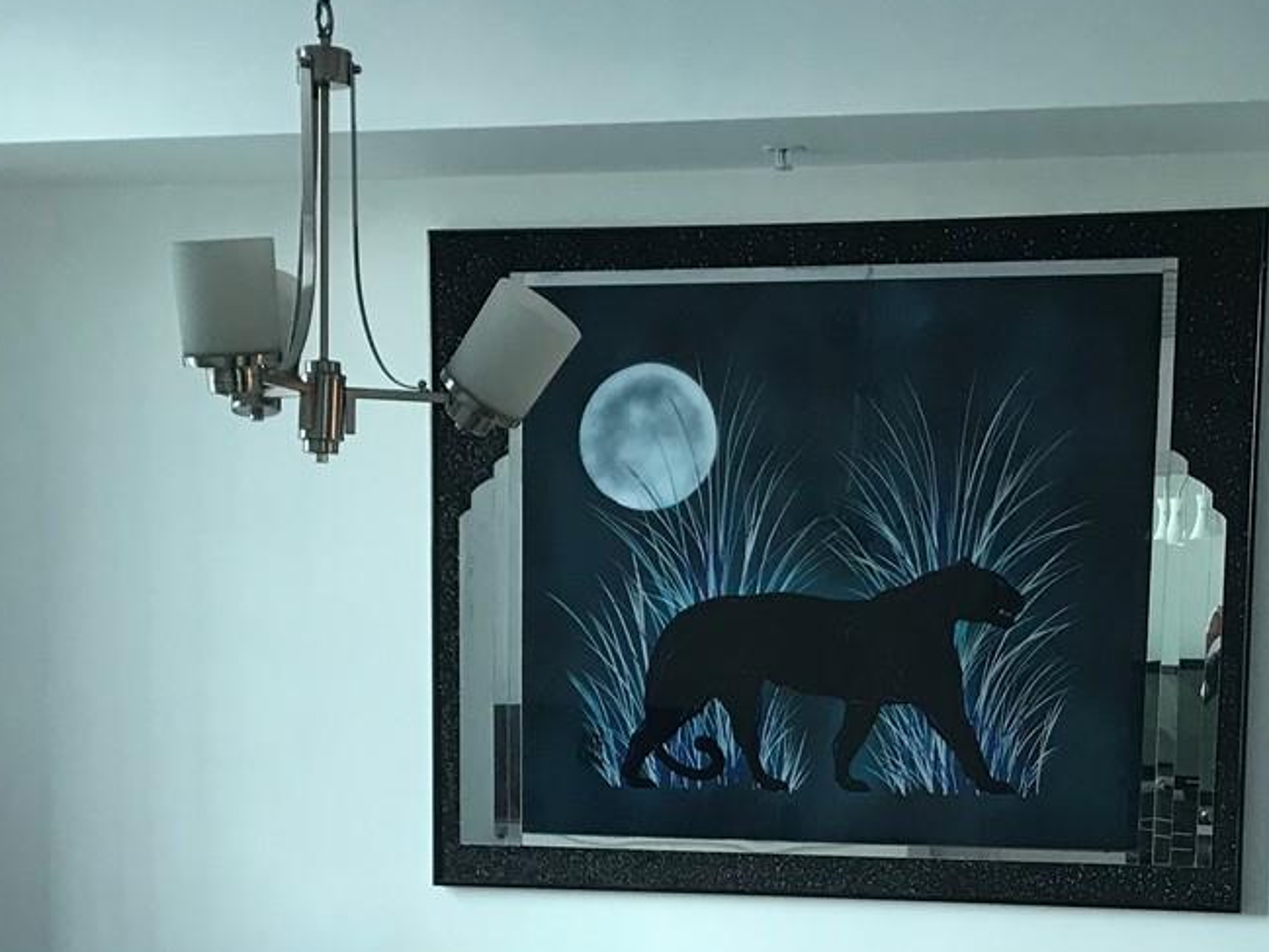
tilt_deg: -8.6
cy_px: 993
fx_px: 2530
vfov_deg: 20.5
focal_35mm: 69
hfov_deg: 28.1
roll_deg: -0.5
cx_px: 692
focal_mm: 3.99
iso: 40
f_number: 1.8
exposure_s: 1/24
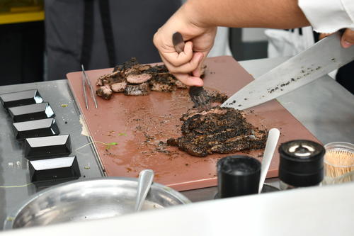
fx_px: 806
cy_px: 118
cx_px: 177
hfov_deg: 24.8
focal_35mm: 82
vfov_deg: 16.6
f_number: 5.6
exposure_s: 1/60
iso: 640
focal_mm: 55
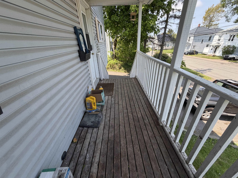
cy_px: 89
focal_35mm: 14
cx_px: 119
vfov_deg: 85.7
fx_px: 96
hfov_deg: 102.1
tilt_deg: -27.5
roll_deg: +3.6
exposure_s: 1/502
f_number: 2.2
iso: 64
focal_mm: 2.22
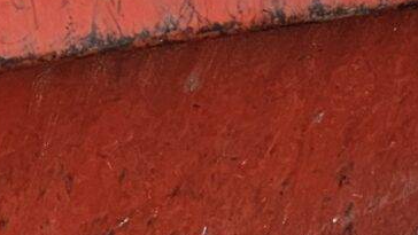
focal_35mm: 176
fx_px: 1951
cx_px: -307
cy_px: -234
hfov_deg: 11.4
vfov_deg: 6.7
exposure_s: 1/180
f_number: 1.7
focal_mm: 6.3
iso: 32
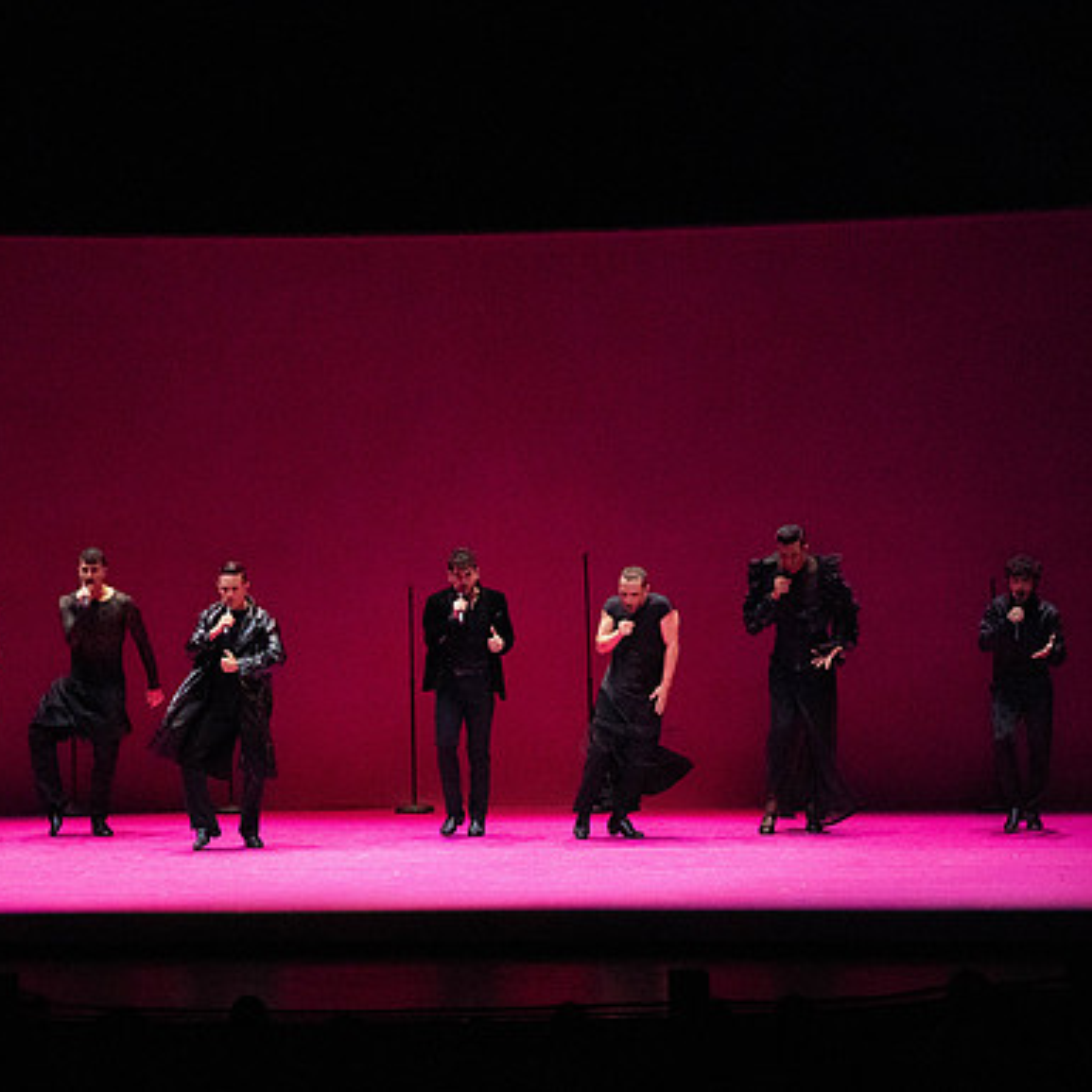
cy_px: 546
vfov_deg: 10.1
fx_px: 6174
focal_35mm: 173
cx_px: 397
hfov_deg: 10.1
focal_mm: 135
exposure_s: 1/400
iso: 25600
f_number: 9
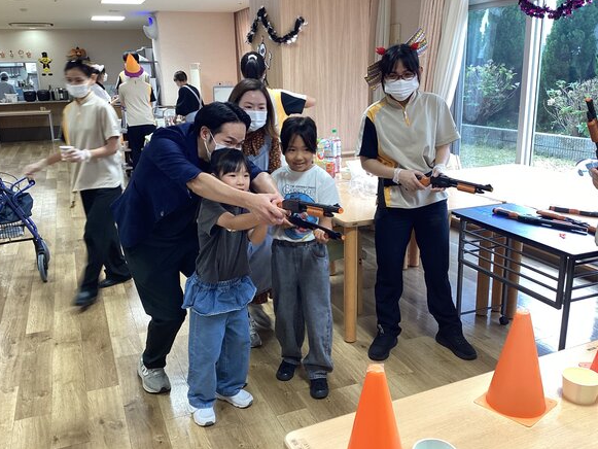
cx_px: 297
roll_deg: +1.2
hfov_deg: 56.8
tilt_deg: -15.6
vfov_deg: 44.2
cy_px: 222
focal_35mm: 32
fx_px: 553
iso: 80
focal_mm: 3.3
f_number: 2.4
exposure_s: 1/50
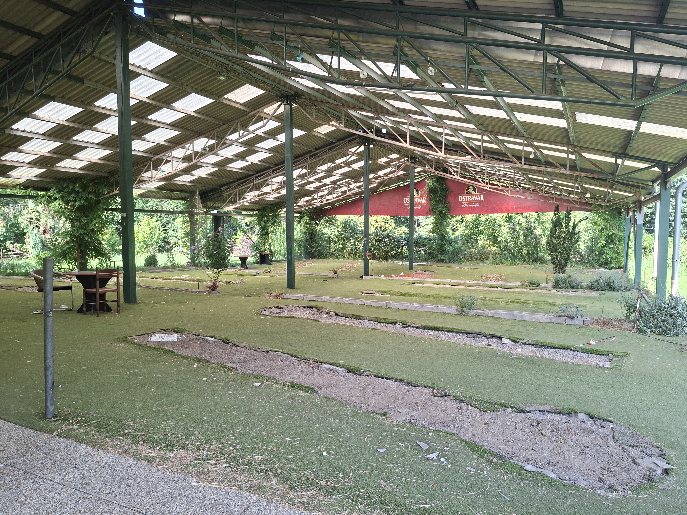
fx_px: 456
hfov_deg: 73.9
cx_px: 344
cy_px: 258
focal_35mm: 23
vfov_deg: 58.9
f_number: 1.8
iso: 50
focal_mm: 5.54
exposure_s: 1/206
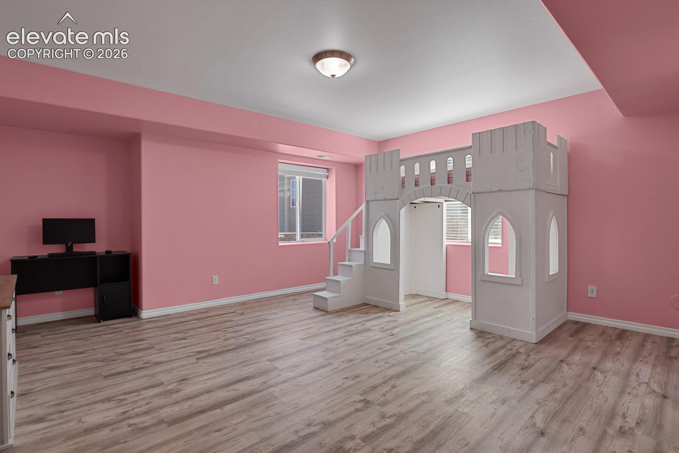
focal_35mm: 17
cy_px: 226
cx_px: 340
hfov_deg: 93.3
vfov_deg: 70.4
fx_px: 321
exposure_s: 1/20
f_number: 8
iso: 1800
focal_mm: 17
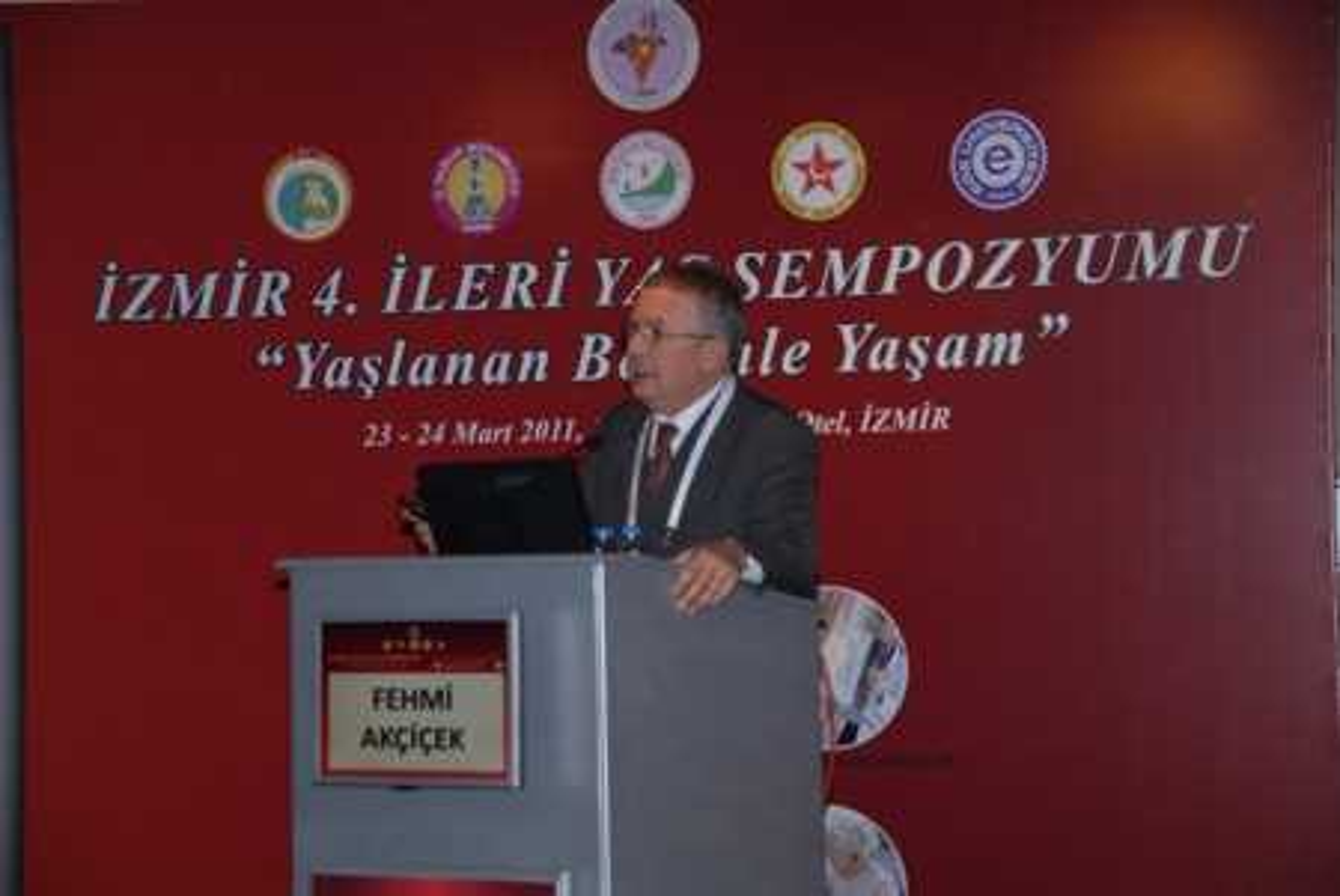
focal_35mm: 98
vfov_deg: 14.1
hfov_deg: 20.9
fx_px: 3633
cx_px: 670
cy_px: 448
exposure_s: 1/60
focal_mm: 65
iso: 250
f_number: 5.3
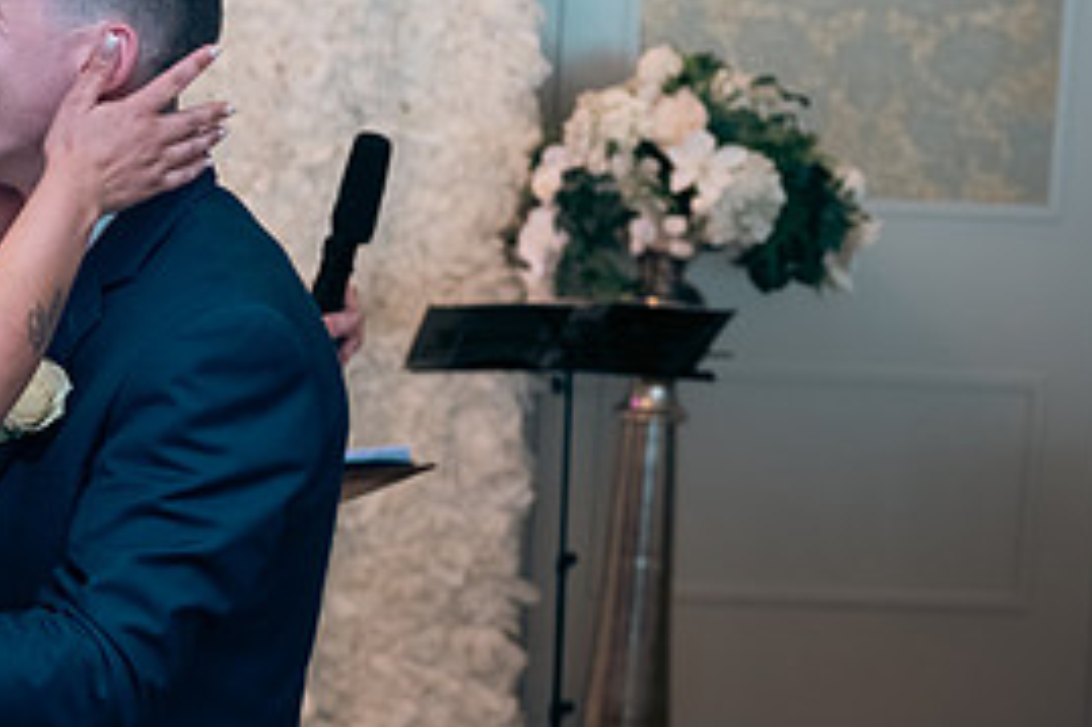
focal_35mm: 95
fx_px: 2880
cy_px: 185
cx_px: -49
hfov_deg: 20.6
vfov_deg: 14.3
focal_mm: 44
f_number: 3.5
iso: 640
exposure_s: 1/160
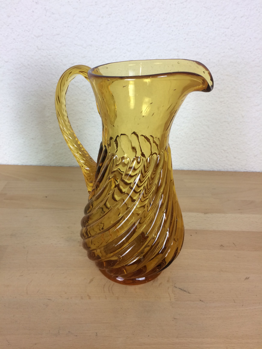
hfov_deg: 48.2
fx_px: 293
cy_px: 174
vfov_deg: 61.7
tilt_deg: -28.8
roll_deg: -1.4
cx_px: 131
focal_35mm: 29
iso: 32
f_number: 2.2
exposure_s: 1/33
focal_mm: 4.15
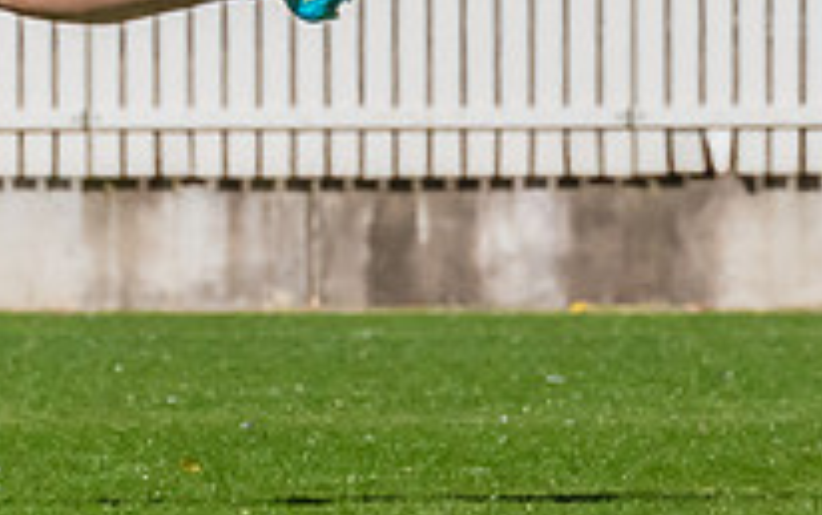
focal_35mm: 2083
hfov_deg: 1.0
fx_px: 46689
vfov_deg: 0.6
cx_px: -267
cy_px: -336
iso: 800
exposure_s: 1/1250
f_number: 16
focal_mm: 420
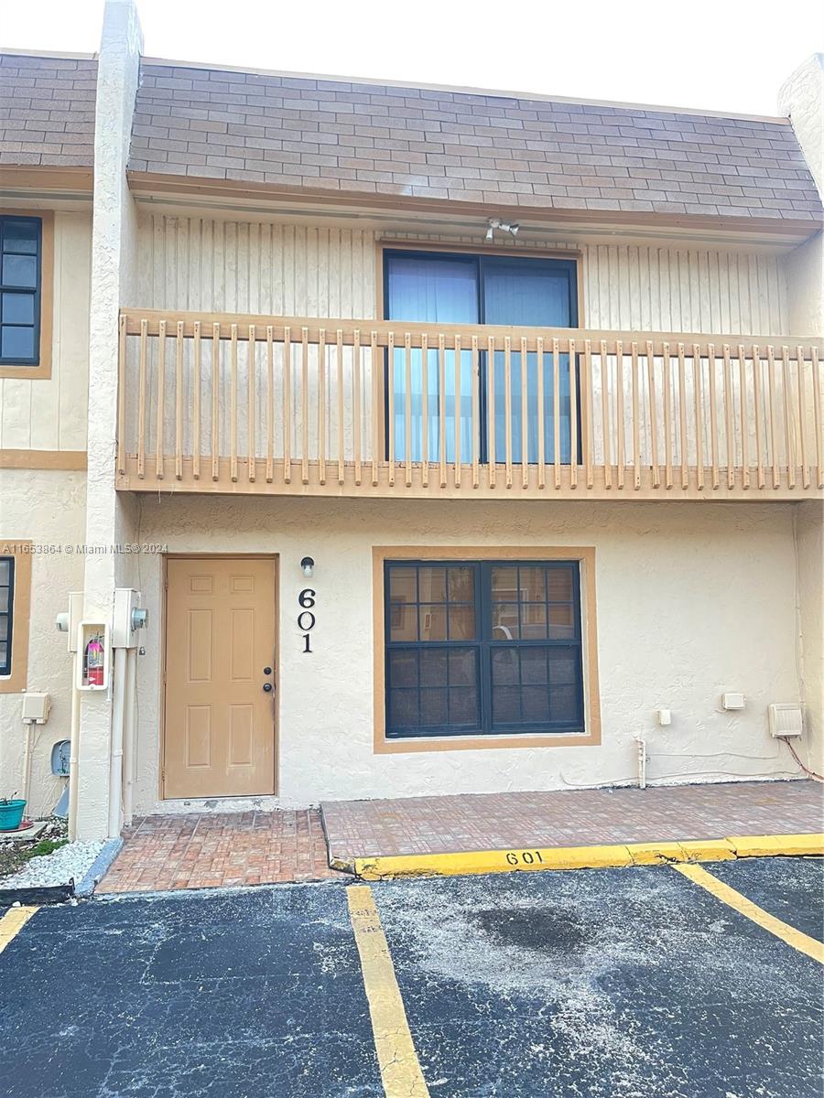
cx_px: 412
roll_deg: +1.2
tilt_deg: +4.6
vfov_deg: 69.4
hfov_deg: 54.9
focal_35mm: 25
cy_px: 549
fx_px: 793
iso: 125
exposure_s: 1/73
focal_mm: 5.1
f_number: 1.6
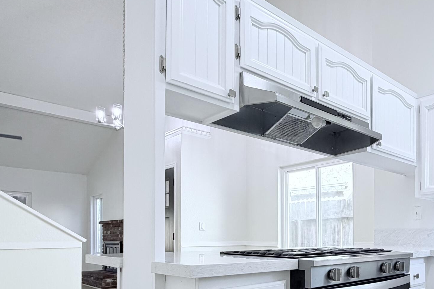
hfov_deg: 55.8
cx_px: 369
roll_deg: +0.4
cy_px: 231
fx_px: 362
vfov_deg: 41.7
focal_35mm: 30
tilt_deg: +0.9
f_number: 2.2
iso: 160
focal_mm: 2.22
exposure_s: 1/120
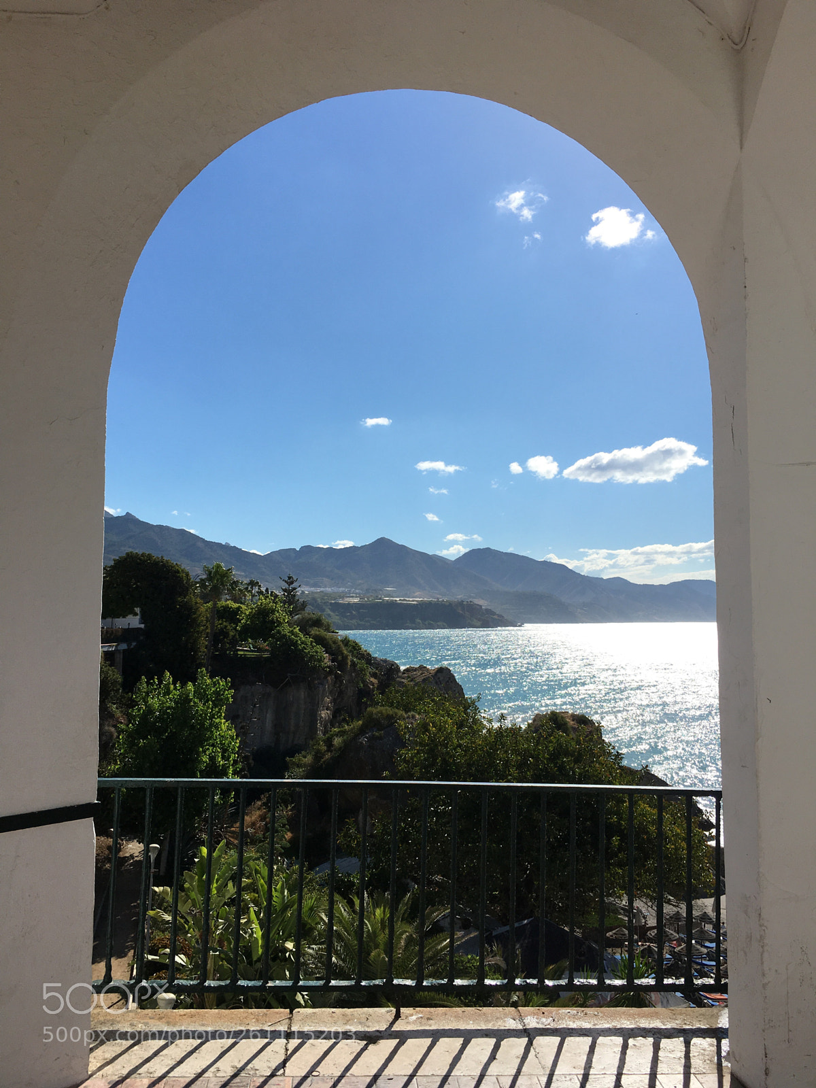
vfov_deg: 61.7
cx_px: 408
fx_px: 911
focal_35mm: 29
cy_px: 544
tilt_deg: +5.3
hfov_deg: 48.2
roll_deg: -0.1
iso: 25
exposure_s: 1/2959
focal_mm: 4.15
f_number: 2.2
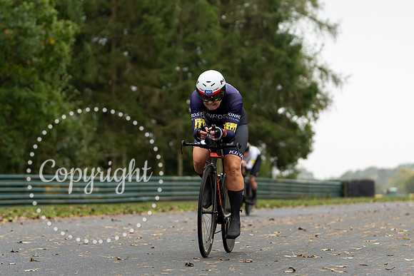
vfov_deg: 9.3
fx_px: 1700
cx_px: 227
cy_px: 141
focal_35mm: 148
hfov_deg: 13.9
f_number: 2.8
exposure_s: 1/1000
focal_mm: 107
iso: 500
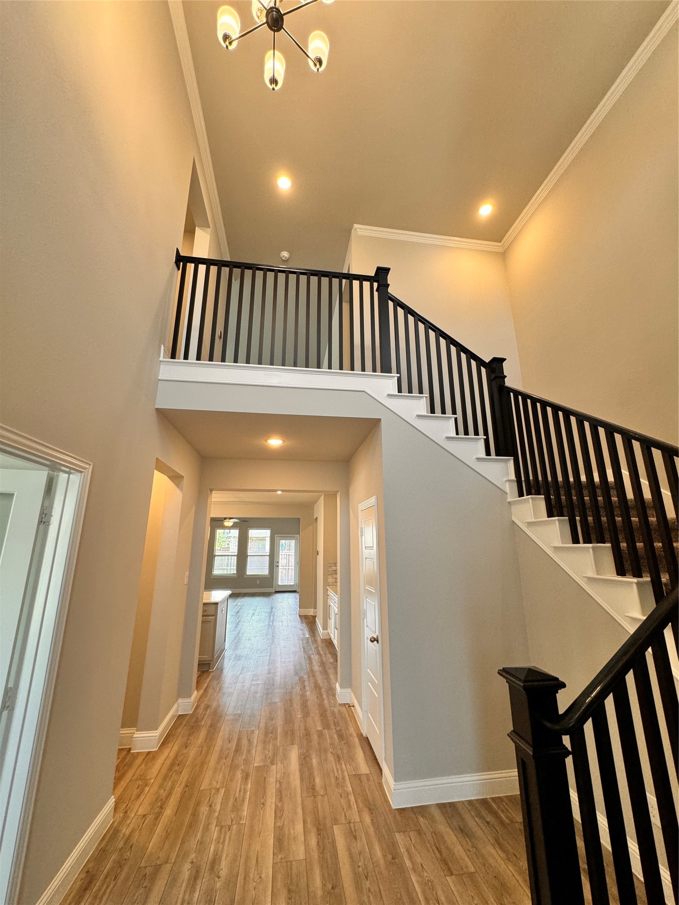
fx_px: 366
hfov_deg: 85.7
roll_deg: -0.1
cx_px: 340
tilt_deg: +13.9
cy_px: 452
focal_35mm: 14
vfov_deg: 102.1
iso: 200
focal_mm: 2.22
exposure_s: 1/120
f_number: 2.2
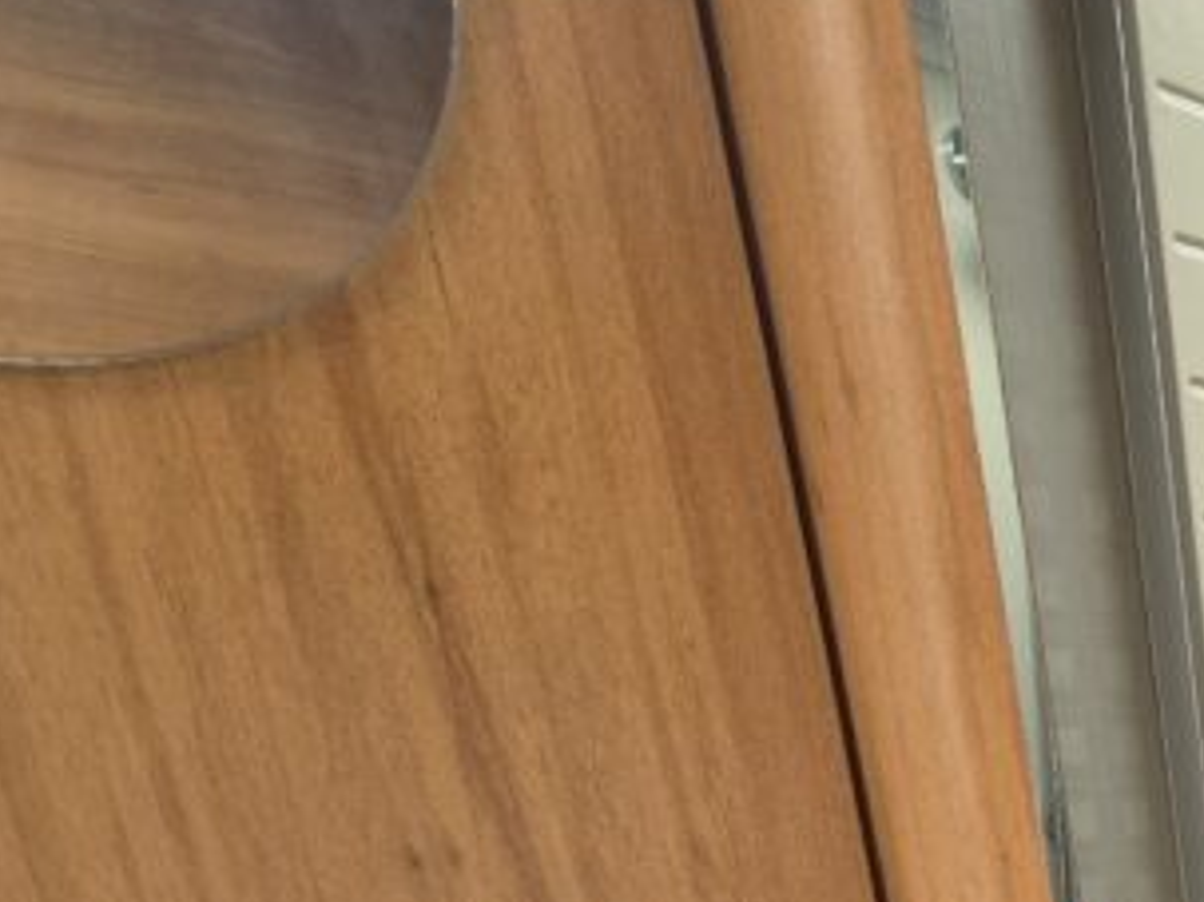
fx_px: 1530
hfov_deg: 27.1
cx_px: 1876
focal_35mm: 44
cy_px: 1407
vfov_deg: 24.3
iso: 64
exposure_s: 1/100
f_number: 2.2
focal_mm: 2.2
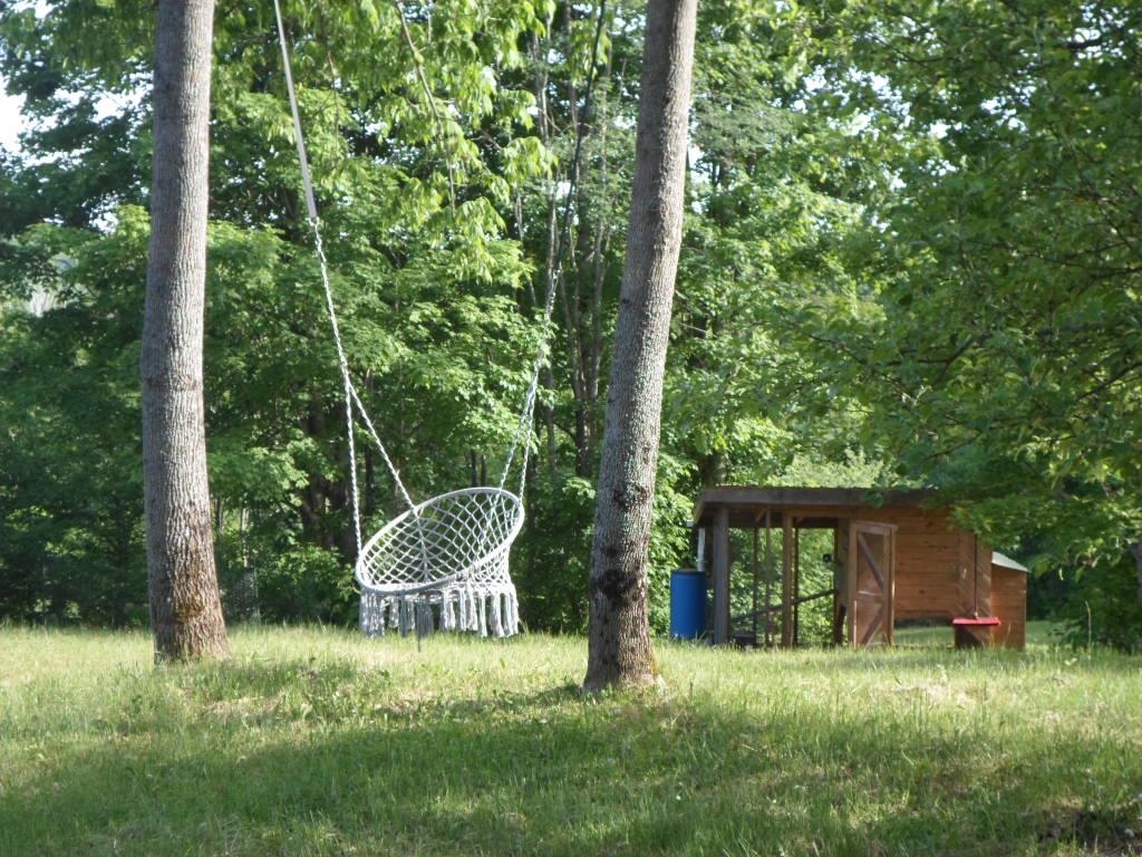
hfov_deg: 35.5
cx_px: 571
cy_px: 428
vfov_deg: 27.0
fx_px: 1781
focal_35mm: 54
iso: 80
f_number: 3.6
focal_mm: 9.7
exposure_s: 1/125
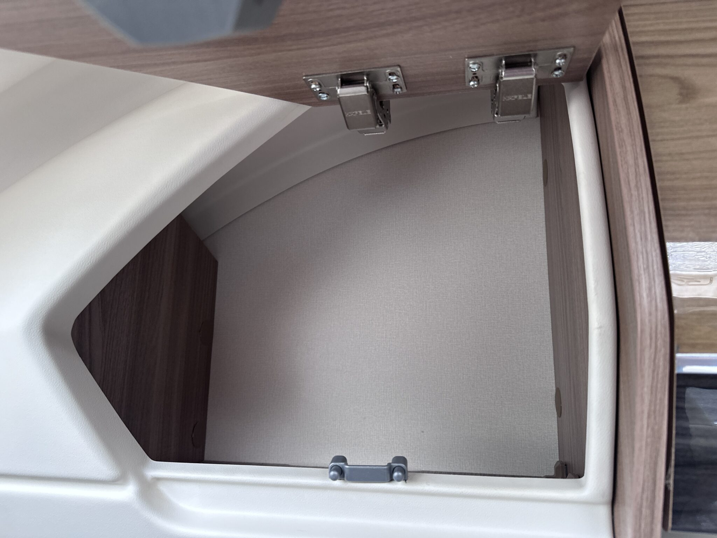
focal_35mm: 24
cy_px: 269
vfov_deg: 56.8
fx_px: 497
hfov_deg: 71.6
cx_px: 358
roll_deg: -1.0
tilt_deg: +7.7
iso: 160
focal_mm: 6.86
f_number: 1.78
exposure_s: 1/121
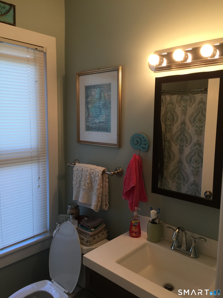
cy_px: 149
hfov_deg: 48.2
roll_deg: -1.1
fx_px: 249
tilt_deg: -7.4
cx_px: 112
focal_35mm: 29
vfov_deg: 61.7
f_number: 2.2
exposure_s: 1/30
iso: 40
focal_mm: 4.15
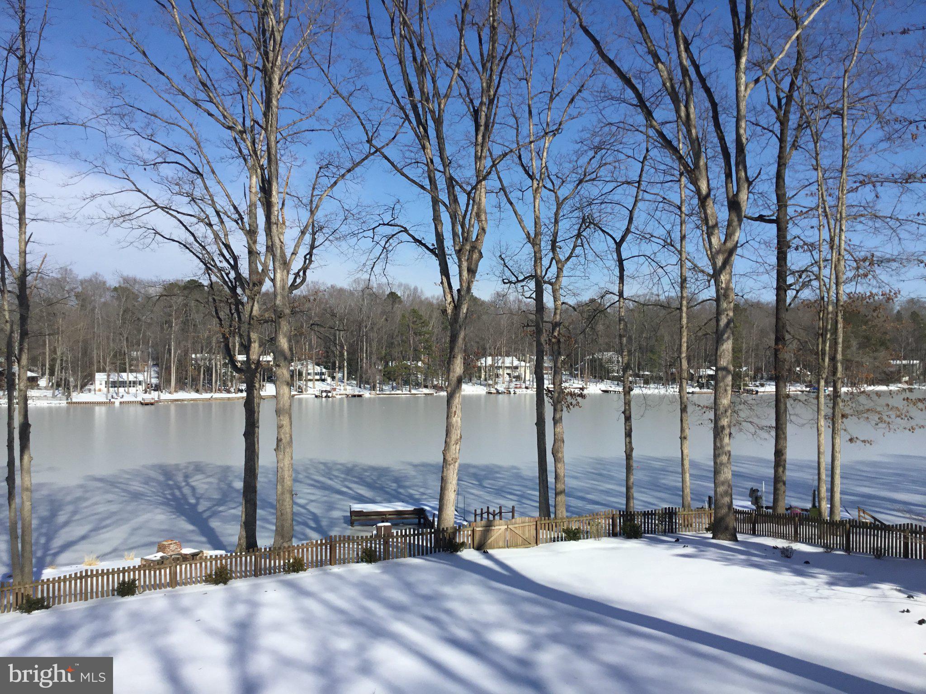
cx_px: 463
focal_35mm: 31
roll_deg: +0.9
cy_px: 347
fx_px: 829
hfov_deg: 58.4
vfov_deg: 45.4
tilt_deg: +1.4
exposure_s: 1/2203
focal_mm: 3.3
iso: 25
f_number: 2.4
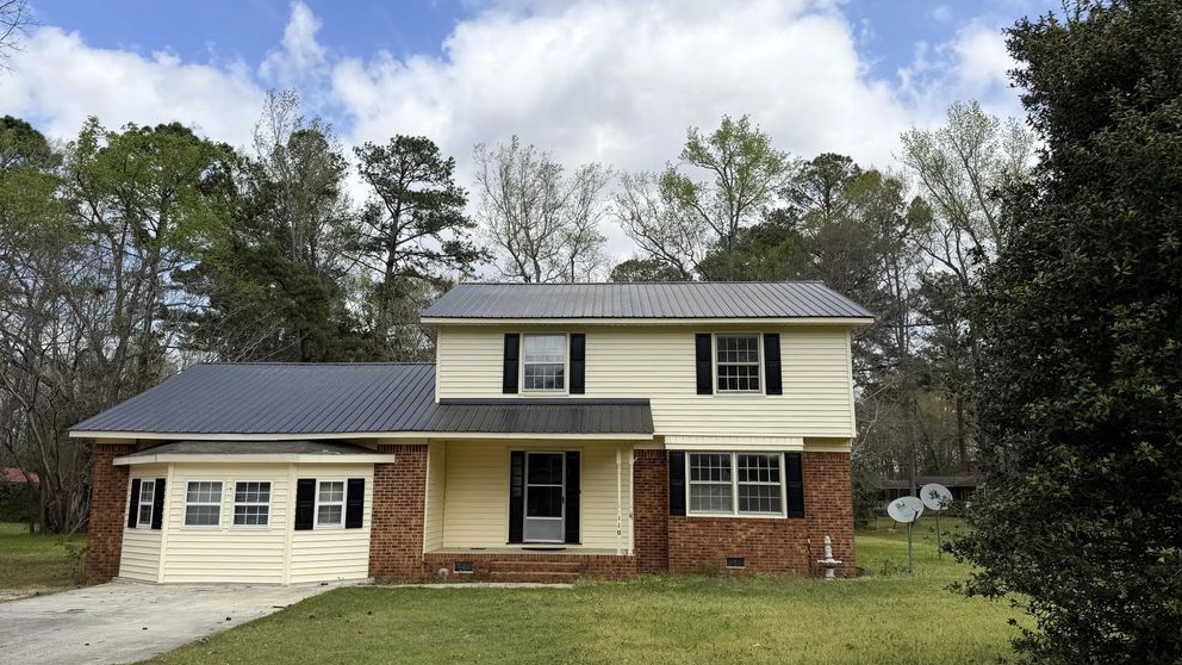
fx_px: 846
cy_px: 337
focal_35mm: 27
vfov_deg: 42.9
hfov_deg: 69.8
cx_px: 574
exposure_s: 1/3759
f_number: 1.78
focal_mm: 6.76
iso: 100
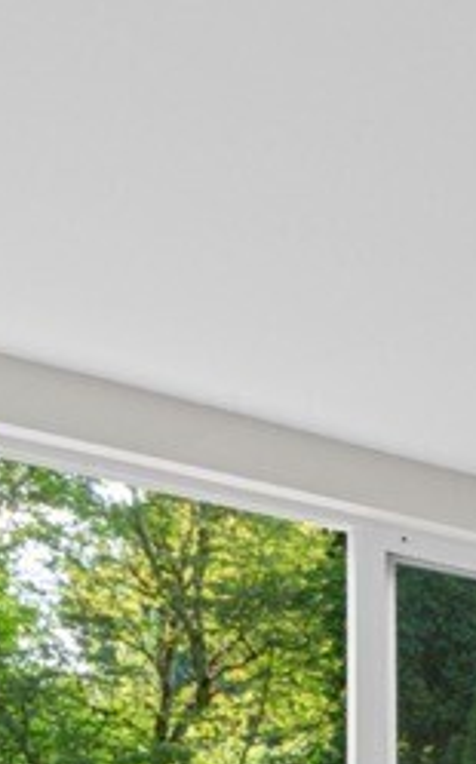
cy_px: 1037
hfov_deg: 11.5
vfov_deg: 21.8
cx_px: 1284
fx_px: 1749
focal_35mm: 84
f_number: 8
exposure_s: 1/100
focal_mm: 16
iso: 2200
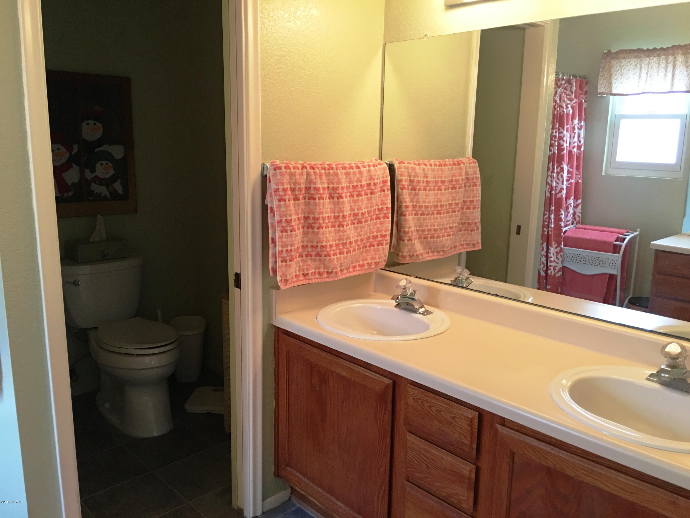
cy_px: 259
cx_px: 345
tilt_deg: -10.3
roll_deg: -1.4
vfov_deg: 48.2
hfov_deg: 61.7
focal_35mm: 29
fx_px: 578
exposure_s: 1/15
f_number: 2.2
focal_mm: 4.15
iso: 100
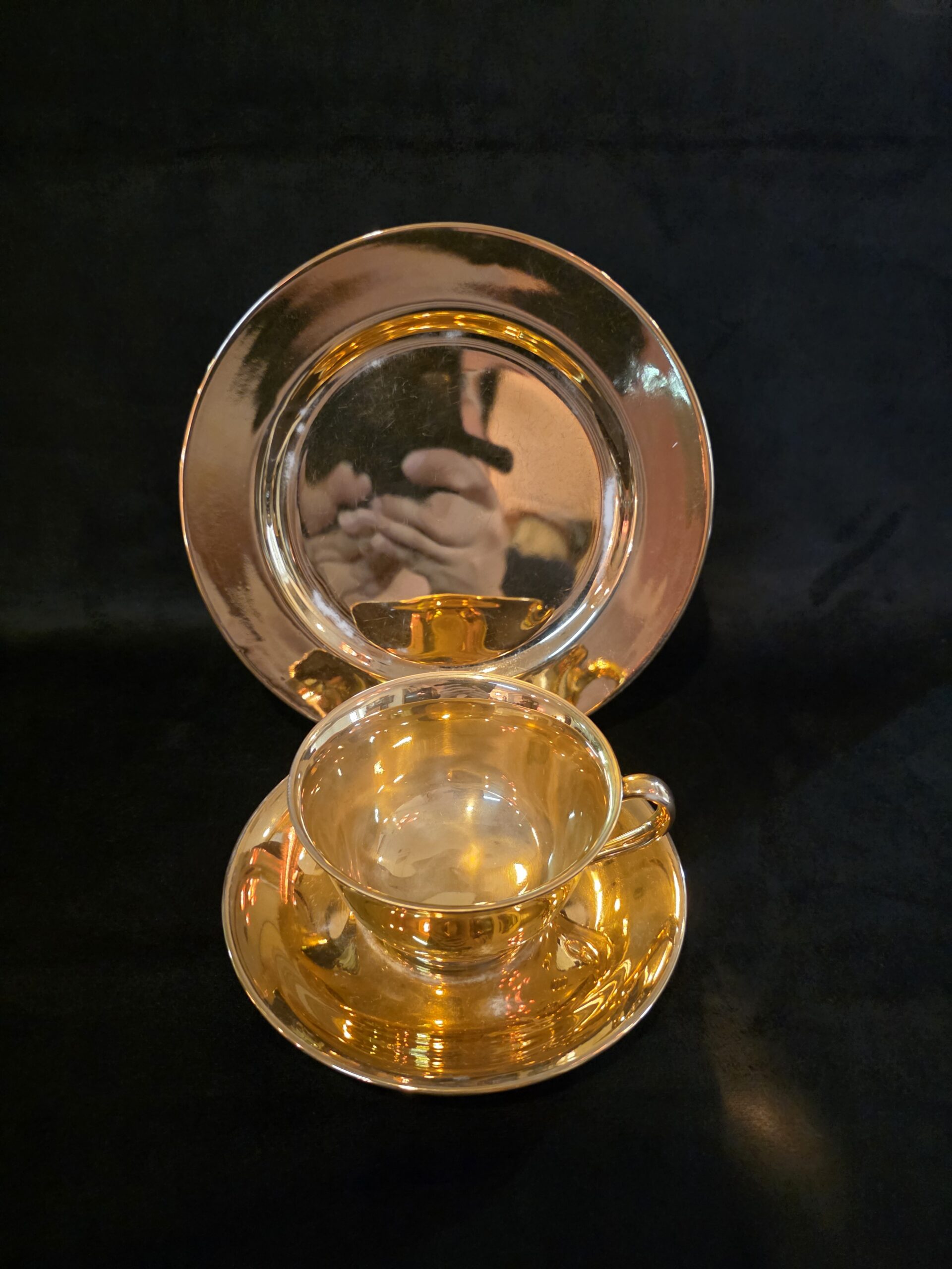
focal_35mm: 23
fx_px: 843
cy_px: 634
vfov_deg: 73.9
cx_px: 476
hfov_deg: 58.9
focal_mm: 6.3
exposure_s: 1/120
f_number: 1.7
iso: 2500
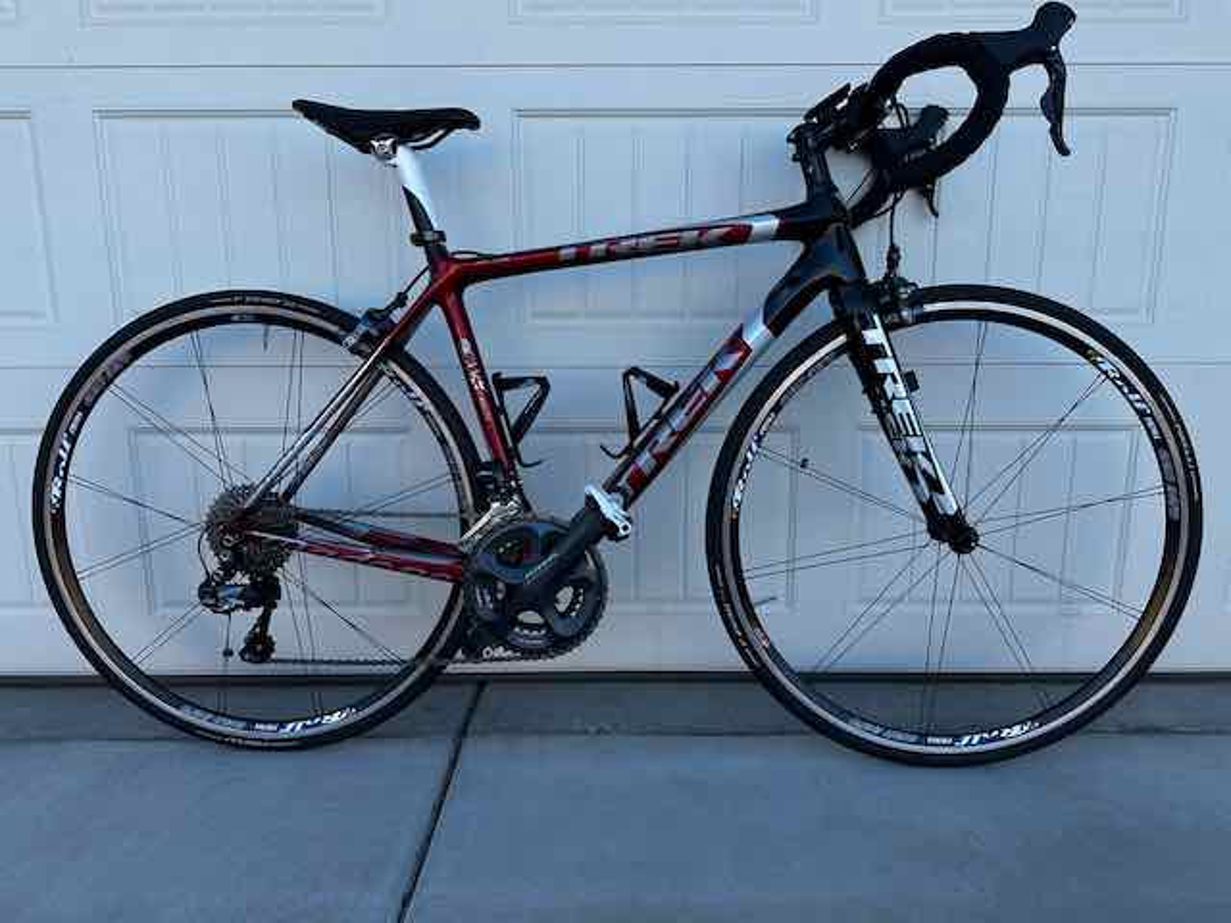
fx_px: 853
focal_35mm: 24
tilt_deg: -11.4
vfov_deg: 56.8
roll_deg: -0.2
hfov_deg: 71.6
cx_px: 616
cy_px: 462
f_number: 1.78
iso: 80
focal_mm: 6.86
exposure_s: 1/779
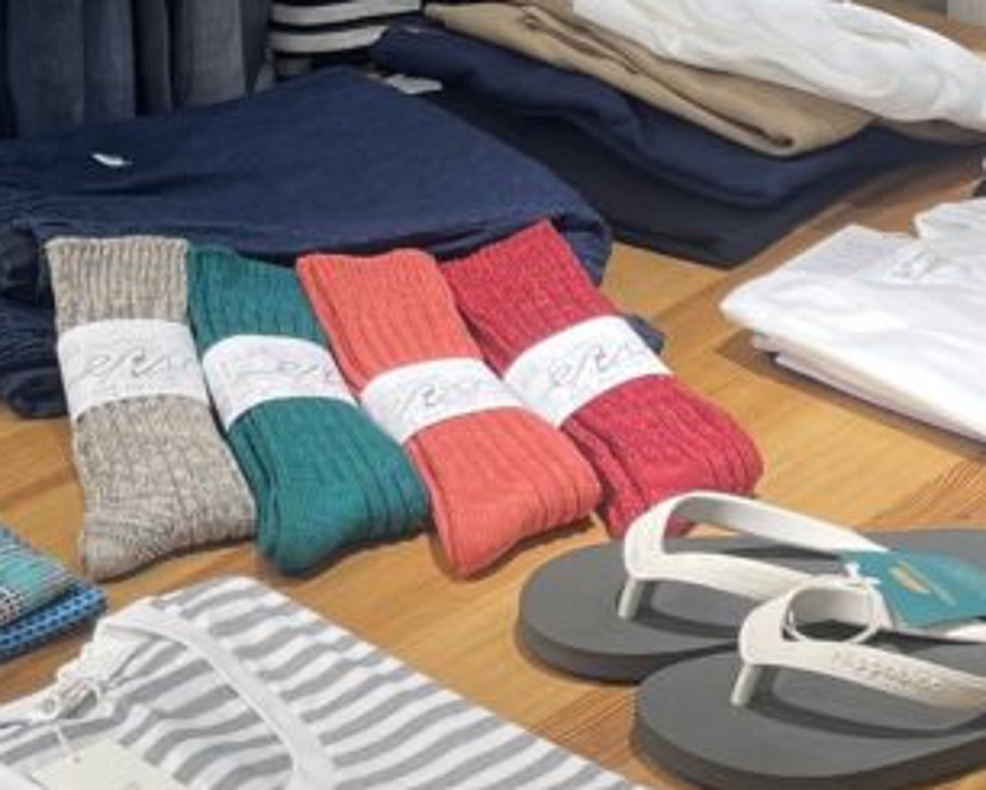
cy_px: -29
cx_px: -122
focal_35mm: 106
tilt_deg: -19.3
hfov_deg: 17.4
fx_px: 3094
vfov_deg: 14.3
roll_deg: +1.7
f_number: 1.6
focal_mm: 4.2
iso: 50
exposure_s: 1/100
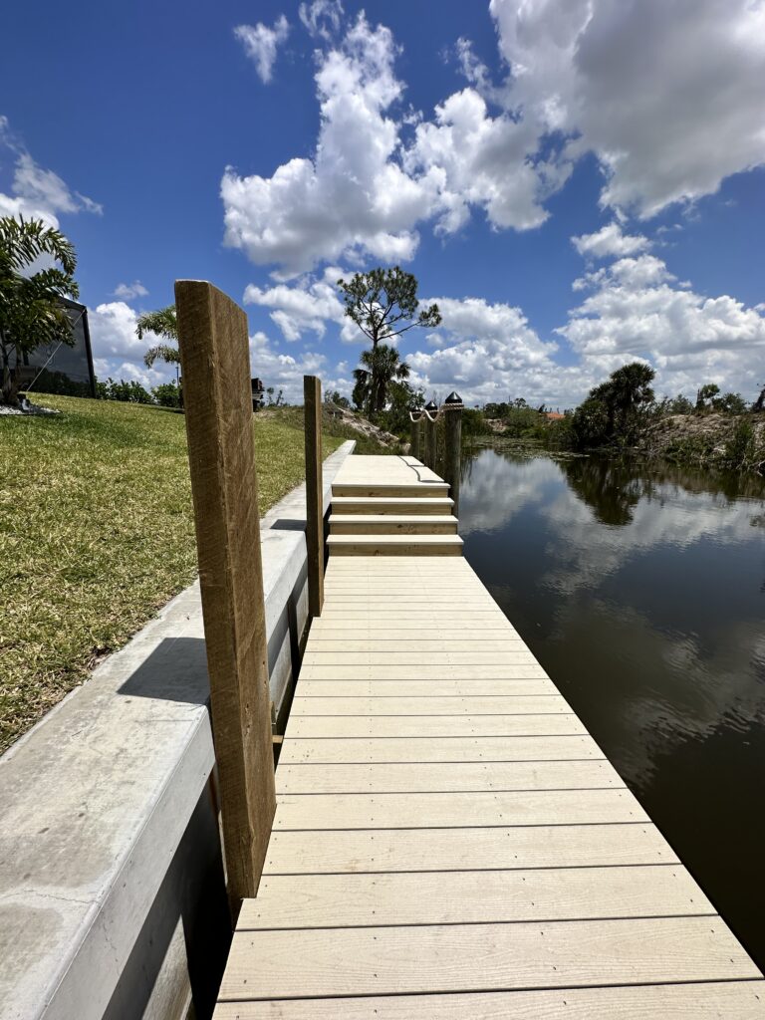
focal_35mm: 14
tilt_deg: -11.9
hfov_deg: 85.7
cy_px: 510
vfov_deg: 102.1
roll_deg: -2.1
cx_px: 382
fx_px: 413
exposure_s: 1/6897
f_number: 2.2
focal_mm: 2.22
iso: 50
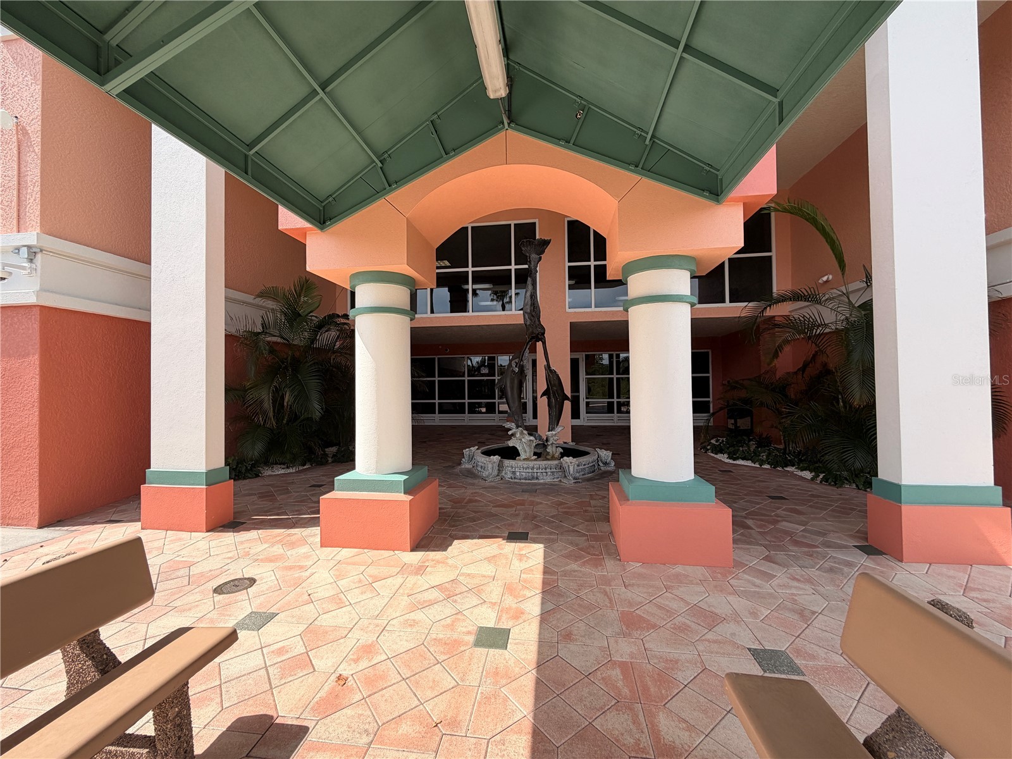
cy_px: 380
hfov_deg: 102.1
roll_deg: +0.2
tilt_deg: -0.3
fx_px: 409
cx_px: 506
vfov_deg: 85.7
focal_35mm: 14
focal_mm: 2.22
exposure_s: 1/770
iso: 32
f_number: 2.2
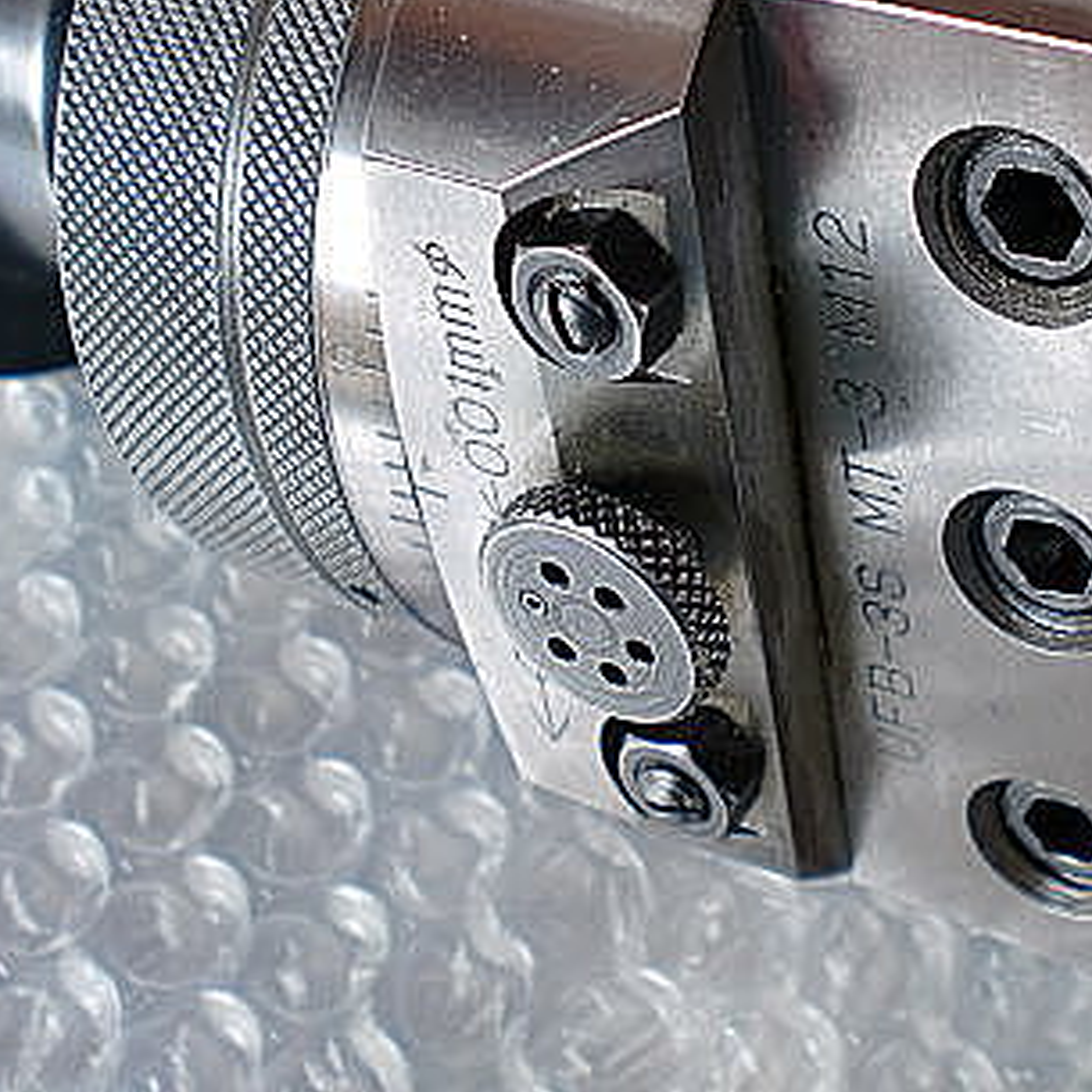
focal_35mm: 65
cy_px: 465
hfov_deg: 26.2
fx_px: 2320
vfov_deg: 26.5
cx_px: 820
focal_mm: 6.3
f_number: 3.1
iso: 64
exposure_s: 1/60
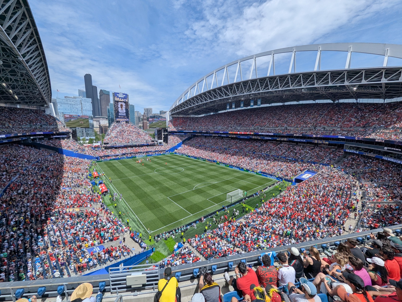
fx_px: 151
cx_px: 201
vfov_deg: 90.0
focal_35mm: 13
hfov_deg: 106.1
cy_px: 151
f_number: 2.2
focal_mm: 1.95
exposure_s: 1/2247
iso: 48
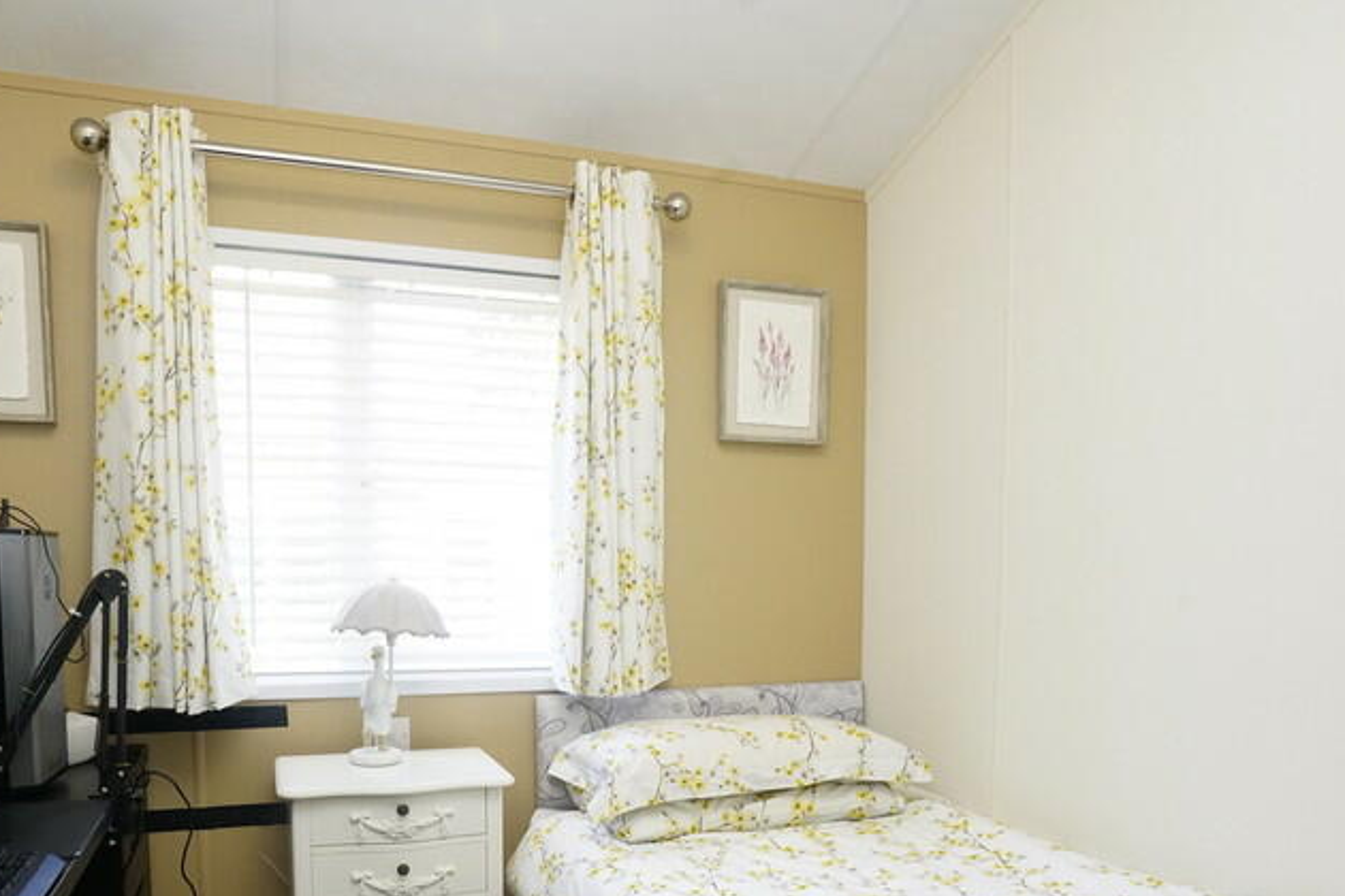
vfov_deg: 47.6
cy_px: 675
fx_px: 971
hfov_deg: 69.3
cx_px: 617
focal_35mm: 26
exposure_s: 1/60
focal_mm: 16
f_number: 10
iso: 2000
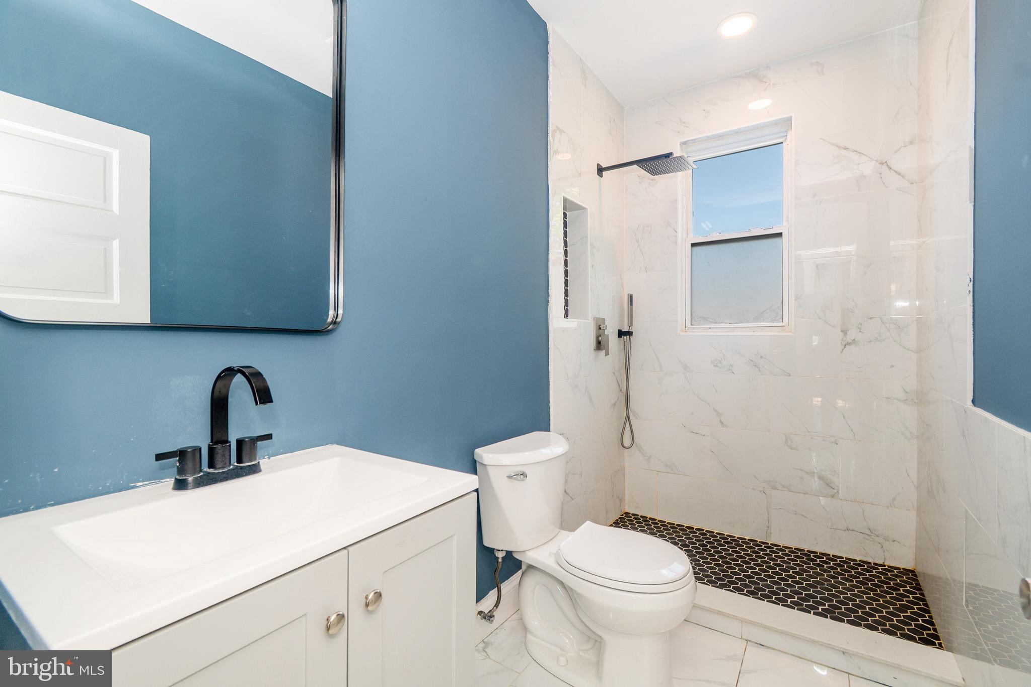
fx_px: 430
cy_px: 344
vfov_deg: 77.3
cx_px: 516
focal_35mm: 15
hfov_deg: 100.4
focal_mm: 10
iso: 160
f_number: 6.3
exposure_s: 1/40
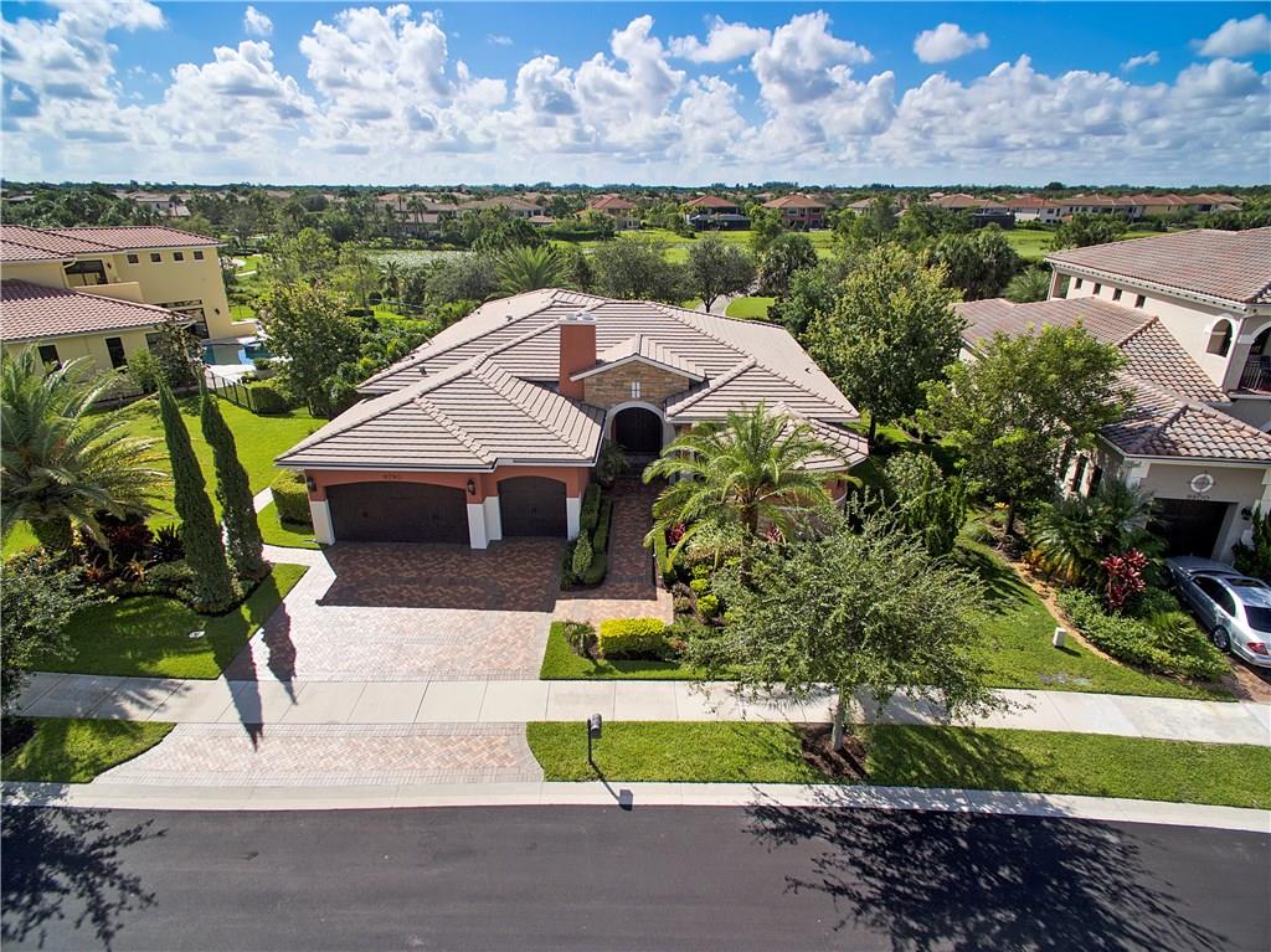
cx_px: 636
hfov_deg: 81.8
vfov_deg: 65.9
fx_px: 734
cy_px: 476
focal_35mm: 20
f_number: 2.8
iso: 100
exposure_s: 1/2000
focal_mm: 3.61
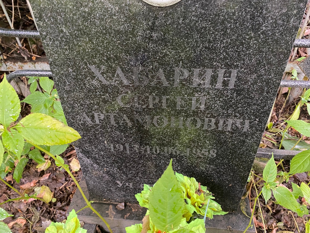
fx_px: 233
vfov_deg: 53.1
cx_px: 155
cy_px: 116
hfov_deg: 67.3
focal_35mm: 26
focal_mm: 4.25
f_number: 1.8
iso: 640
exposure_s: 1/30
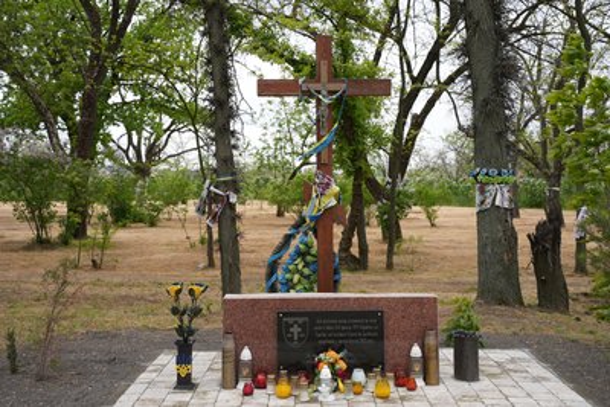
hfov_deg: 45.4
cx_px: 305
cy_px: 204
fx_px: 729
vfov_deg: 31.2
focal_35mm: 43
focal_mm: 43
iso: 100
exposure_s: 1/160
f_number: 5.6
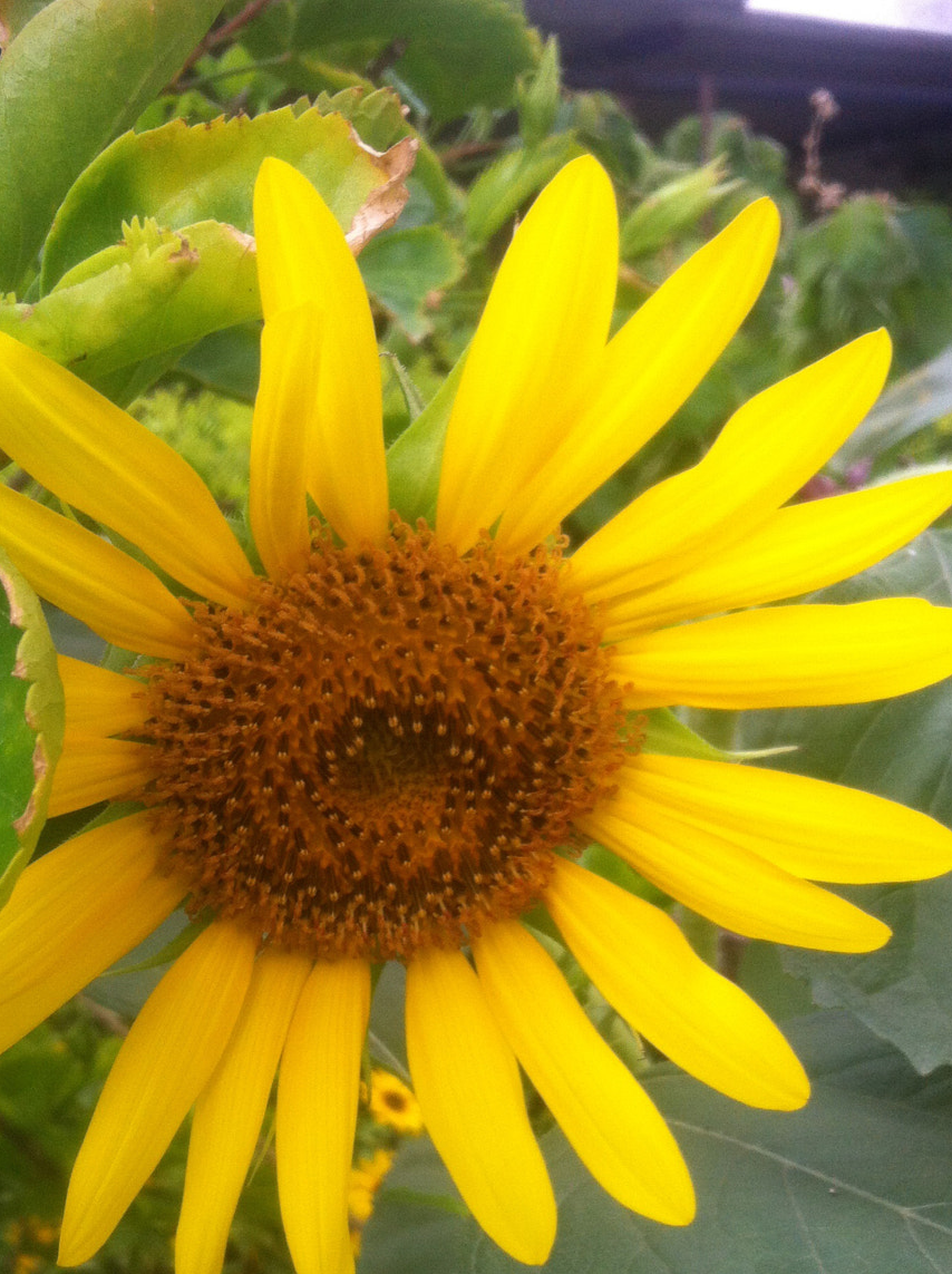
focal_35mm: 49
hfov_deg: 29.6
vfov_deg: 38.7
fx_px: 1801
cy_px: 811
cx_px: 430
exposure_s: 1/120
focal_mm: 3.85
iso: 100
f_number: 2.8
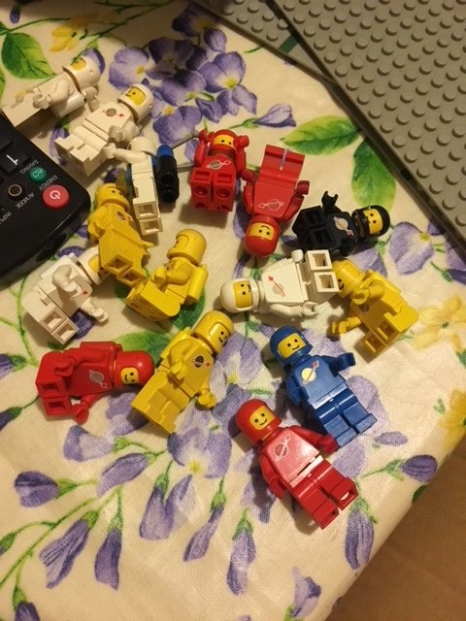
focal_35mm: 29
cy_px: 310
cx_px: 233
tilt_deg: -69.1
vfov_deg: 61.7
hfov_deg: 48.2
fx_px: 521
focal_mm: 4.15
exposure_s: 1/20
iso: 200
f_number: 2.2
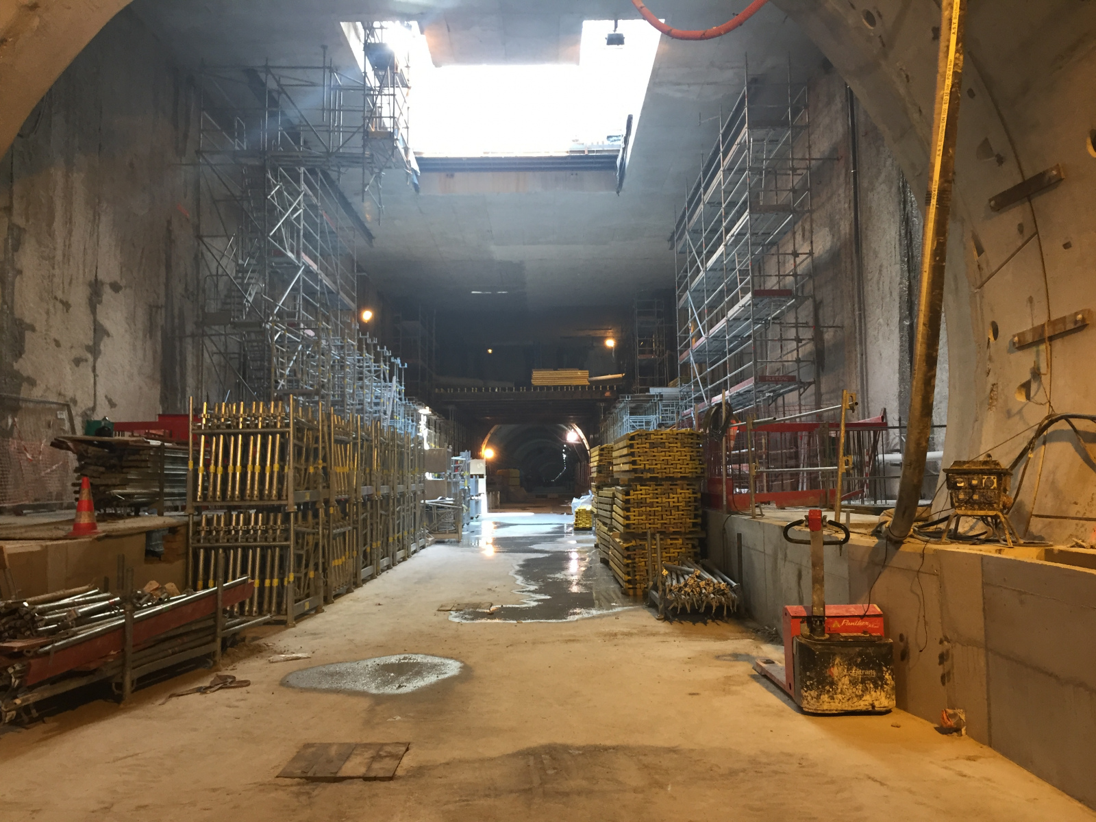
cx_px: 548
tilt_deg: +3.8
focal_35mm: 29
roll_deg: -0.3
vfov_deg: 48.2
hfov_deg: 61.7
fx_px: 918
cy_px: 411
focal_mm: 4.15
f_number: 2.2
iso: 64
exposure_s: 1/33
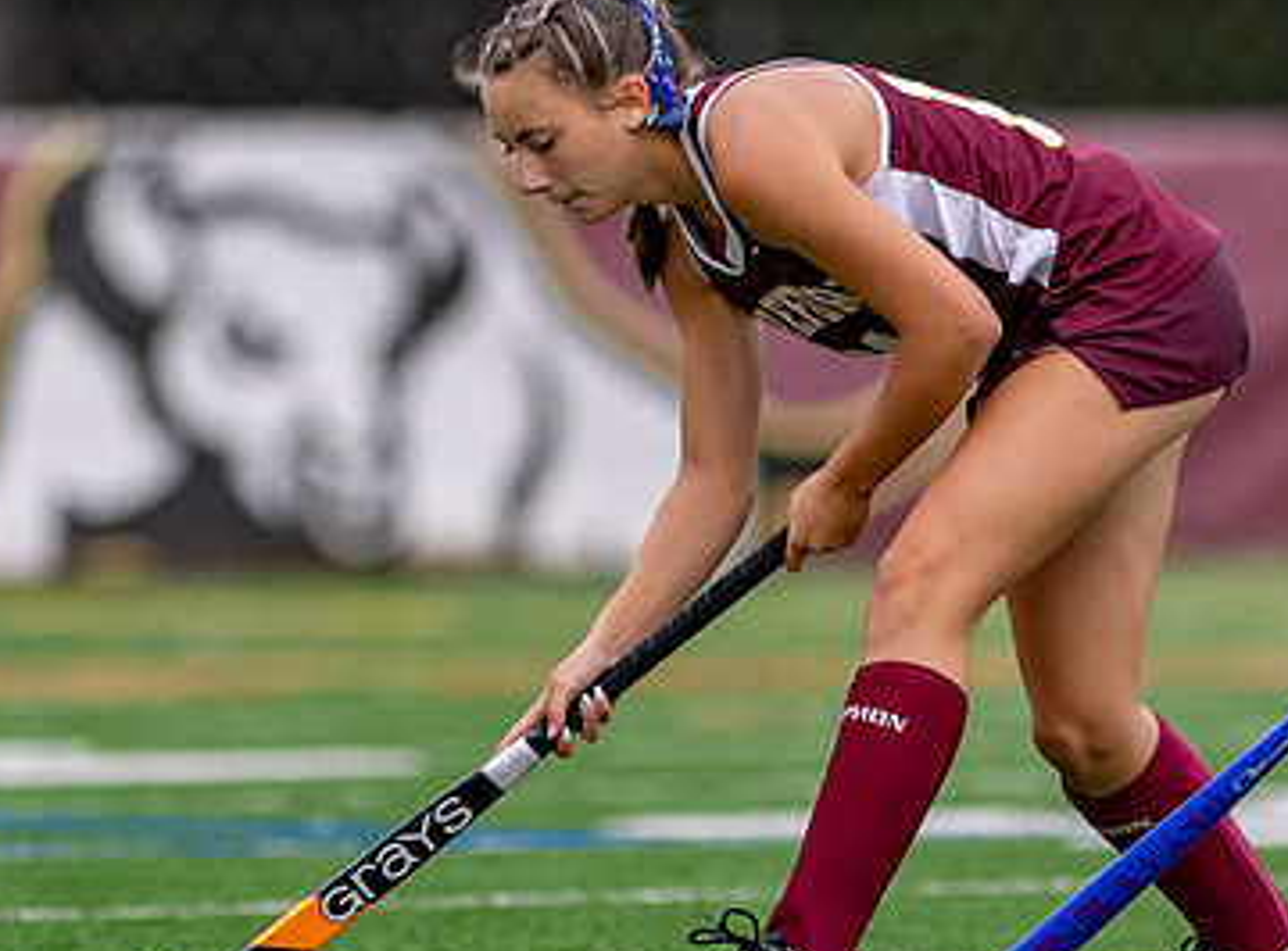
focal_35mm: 1034
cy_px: 400
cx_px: 757
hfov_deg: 1.9
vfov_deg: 1.4
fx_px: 38269
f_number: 2.8
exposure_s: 1/1000
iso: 500
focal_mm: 300
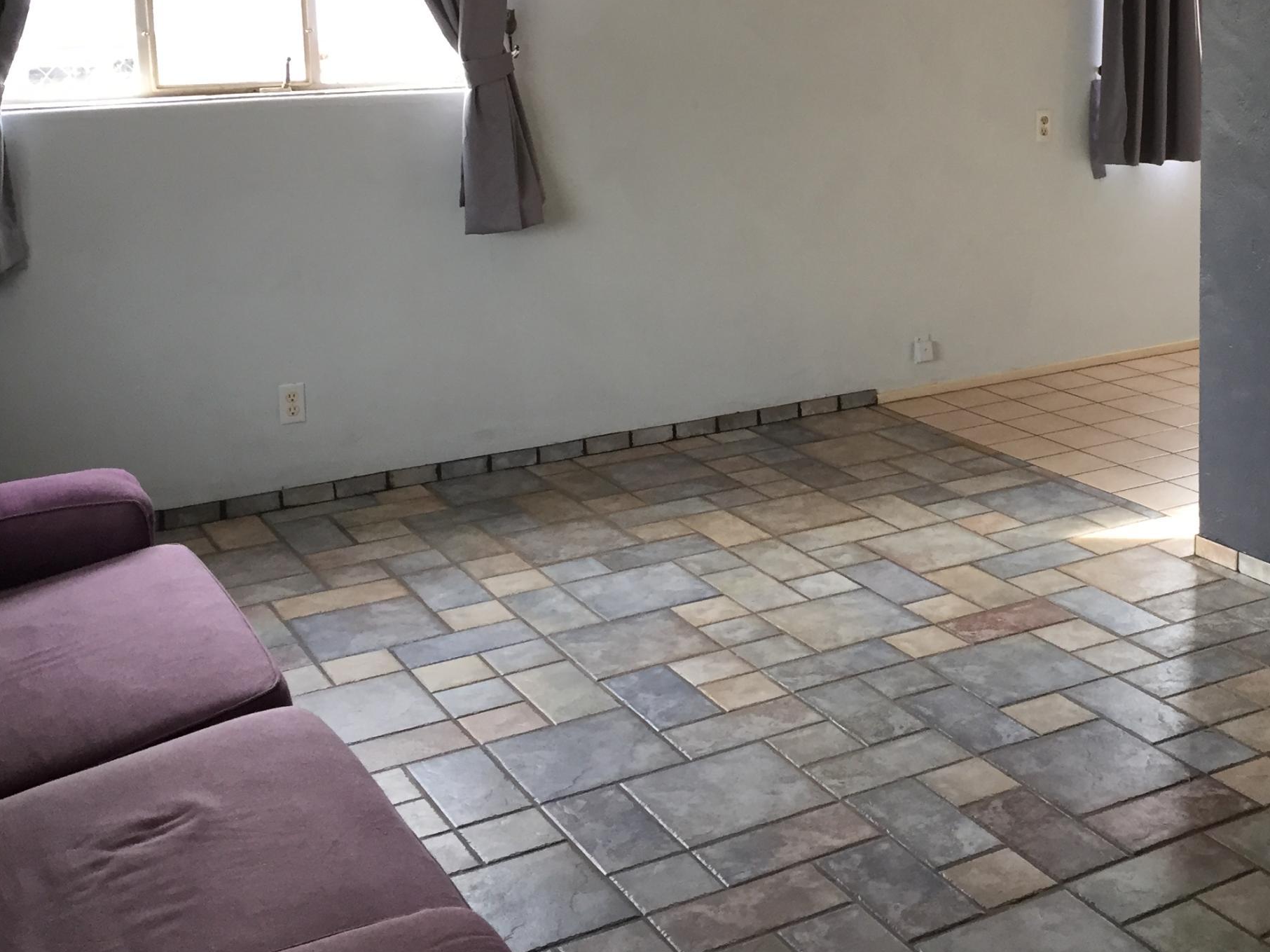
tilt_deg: -9.4
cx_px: 911
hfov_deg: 38.9
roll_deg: +0.2
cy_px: 212
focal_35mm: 48
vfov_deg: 29.7
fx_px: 1761
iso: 40
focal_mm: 4.15
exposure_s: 1/30
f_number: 2.2
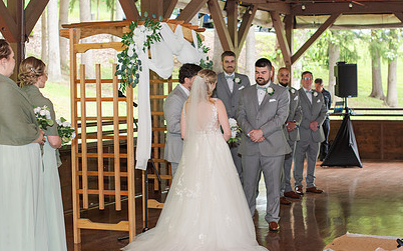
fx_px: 856
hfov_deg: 26.4
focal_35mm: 78
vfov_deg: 16.7
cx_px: 232
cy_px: 132
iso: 800
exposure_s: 1/200
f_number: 3.5
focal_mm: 50
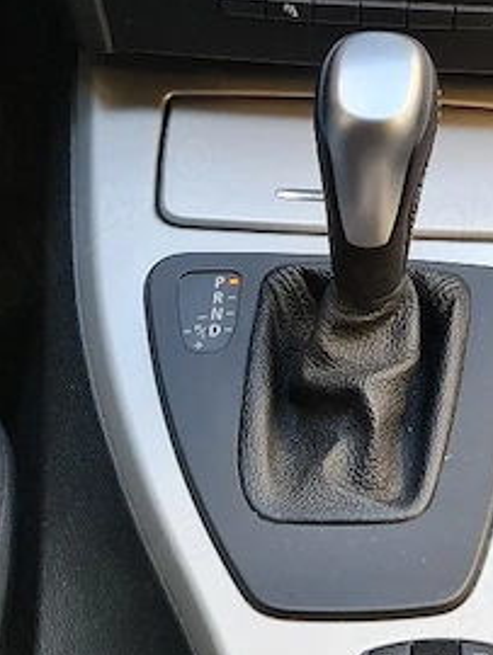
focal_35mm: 74
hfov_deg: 19.2
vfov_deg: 24.5
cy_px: -70
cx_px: 532
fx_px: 1403
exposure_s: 1/100
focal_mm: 7
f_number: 1.8
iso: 160
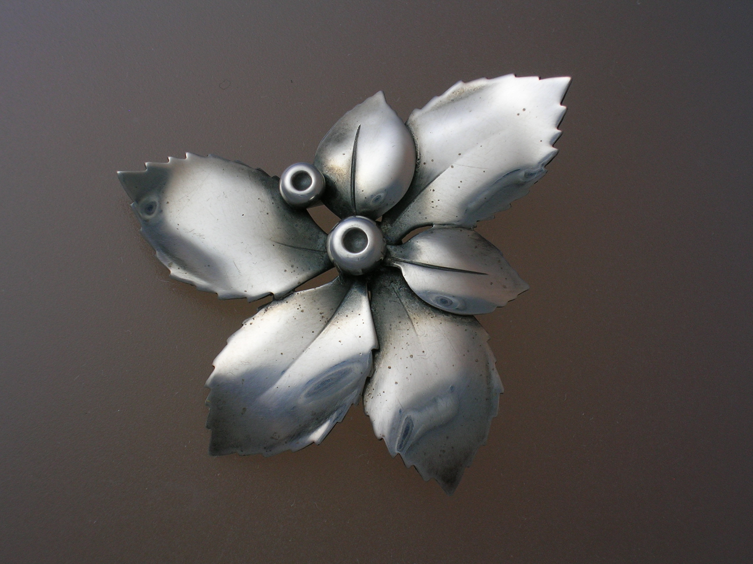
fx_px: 1608
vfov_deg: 19.9
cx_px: 376
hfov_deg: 26.4
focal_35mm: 74
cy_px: 282
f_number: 4
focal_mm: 12.3
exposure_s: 1/19.7
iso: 50
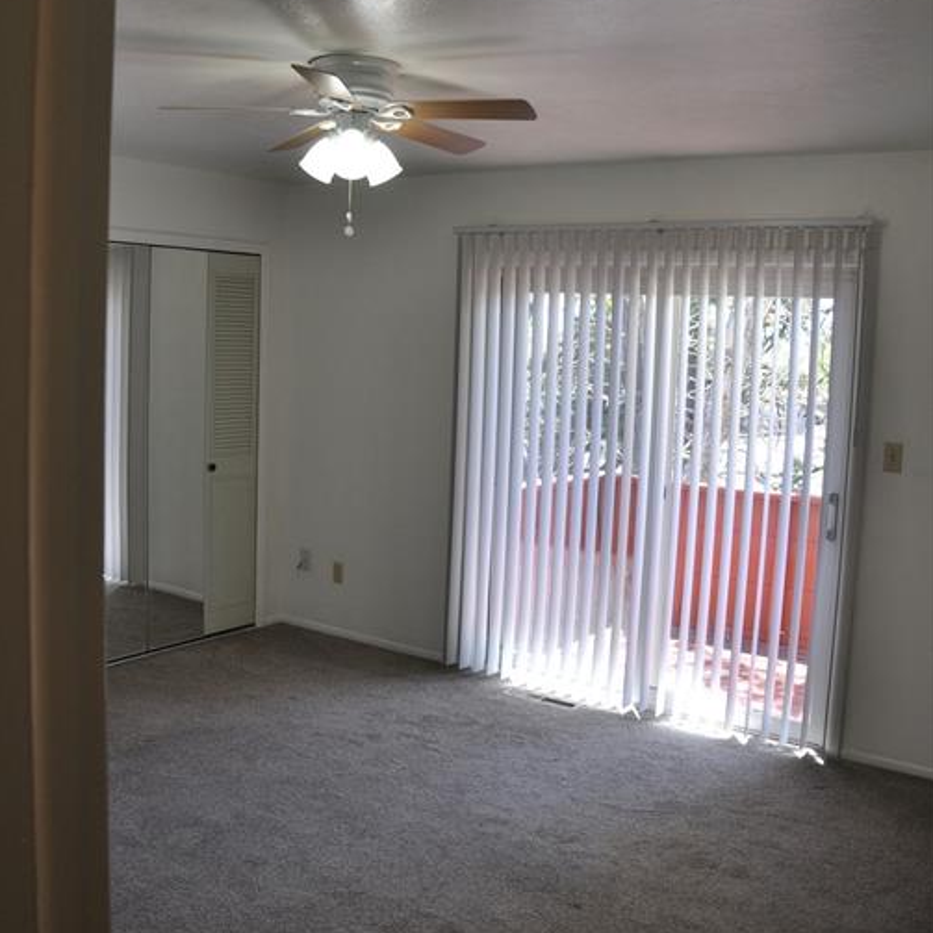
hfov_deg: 47.2
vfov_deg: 47.1
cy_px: 417
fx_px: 1067
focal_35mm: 35
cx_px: 465
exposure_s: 1/125
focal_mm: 18
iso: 400
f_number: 5.6
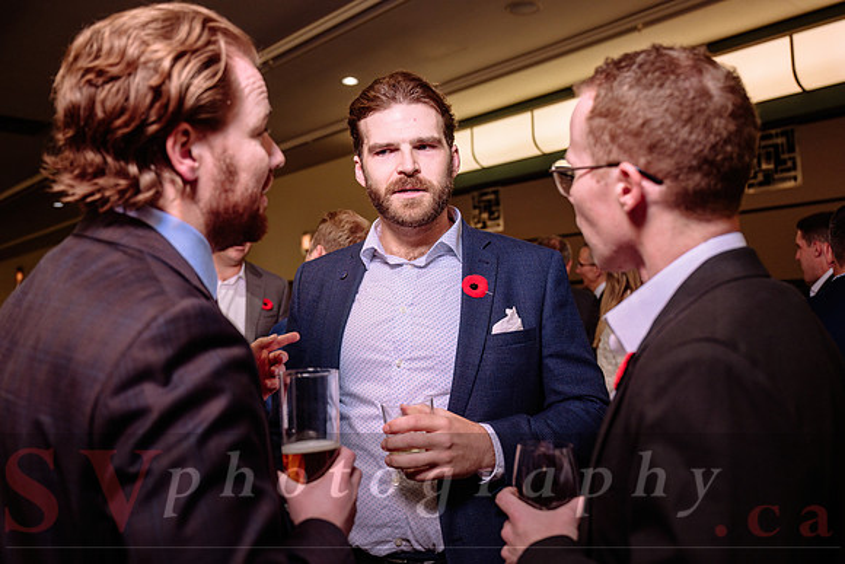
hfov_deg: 54.5
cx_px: 422
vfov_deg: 37.8
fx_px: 821
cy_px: 241
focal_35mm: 35
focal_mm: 30.5
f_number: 3.2
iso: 800
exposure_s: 1/100
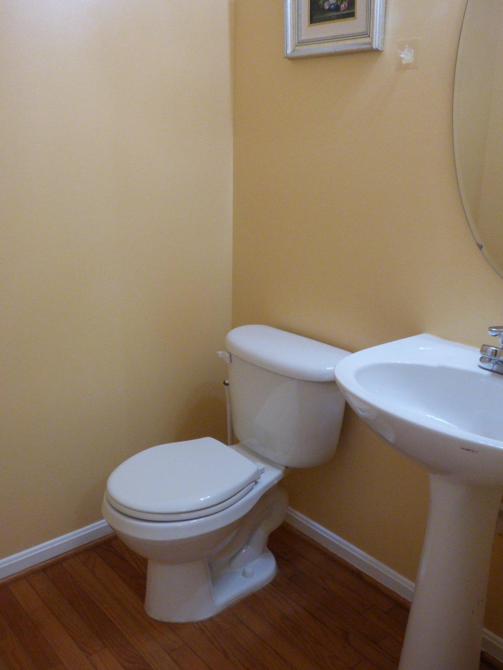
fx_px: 639
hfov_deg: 42.9
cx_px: 252
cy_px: 335
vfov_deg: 55.4
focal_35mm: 33
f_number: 3.4
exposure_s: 1/15
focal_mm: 5.78
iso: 400
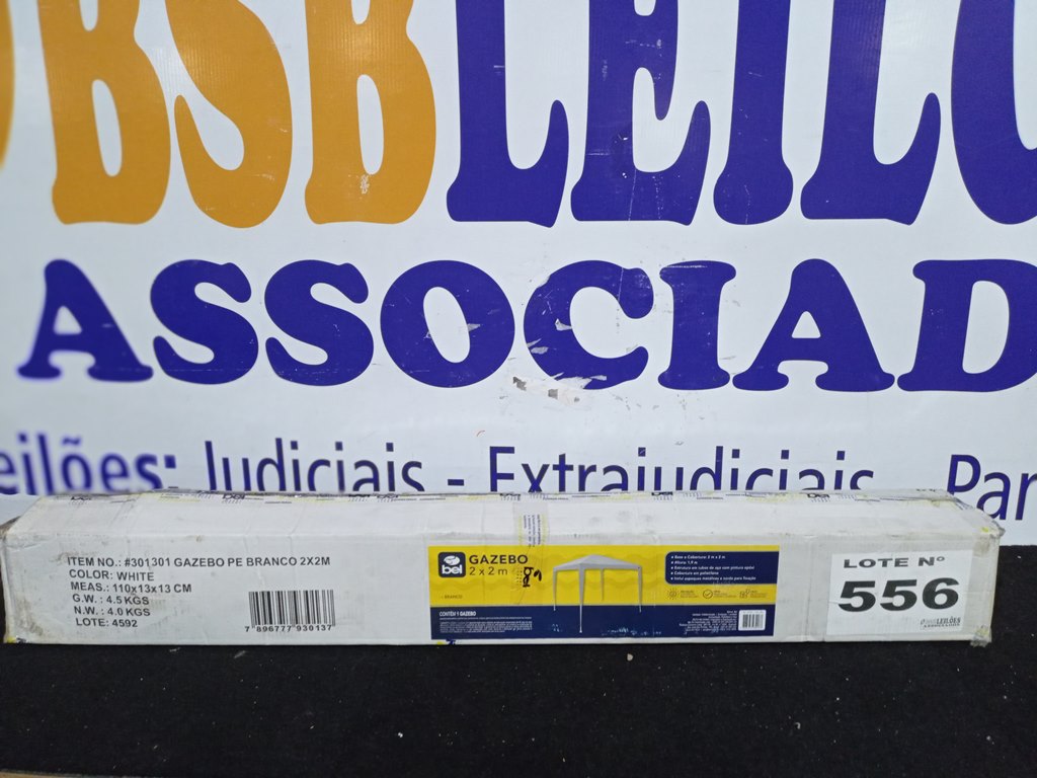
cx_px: 518
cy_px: 389
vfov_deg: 49.7
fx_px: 839
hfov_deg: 63.4
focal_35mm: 28
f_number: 1.79
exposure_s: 1/24
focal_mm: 4.7
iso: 575
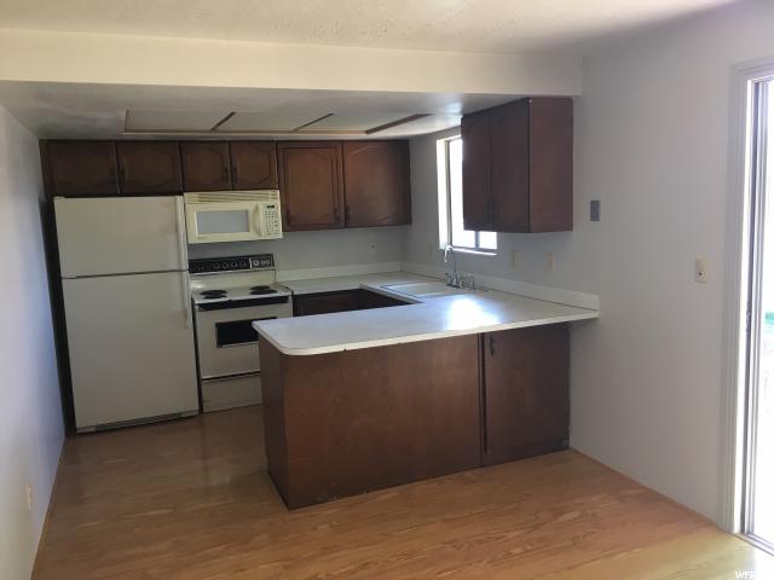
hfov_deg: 61.7
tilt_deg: -7.6
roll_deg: +3.8
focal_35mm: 29
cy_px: 290
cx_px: 387
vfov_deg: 48.2
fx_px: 648
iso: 50
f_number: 2.2
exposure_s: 1/30
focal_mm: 4.15
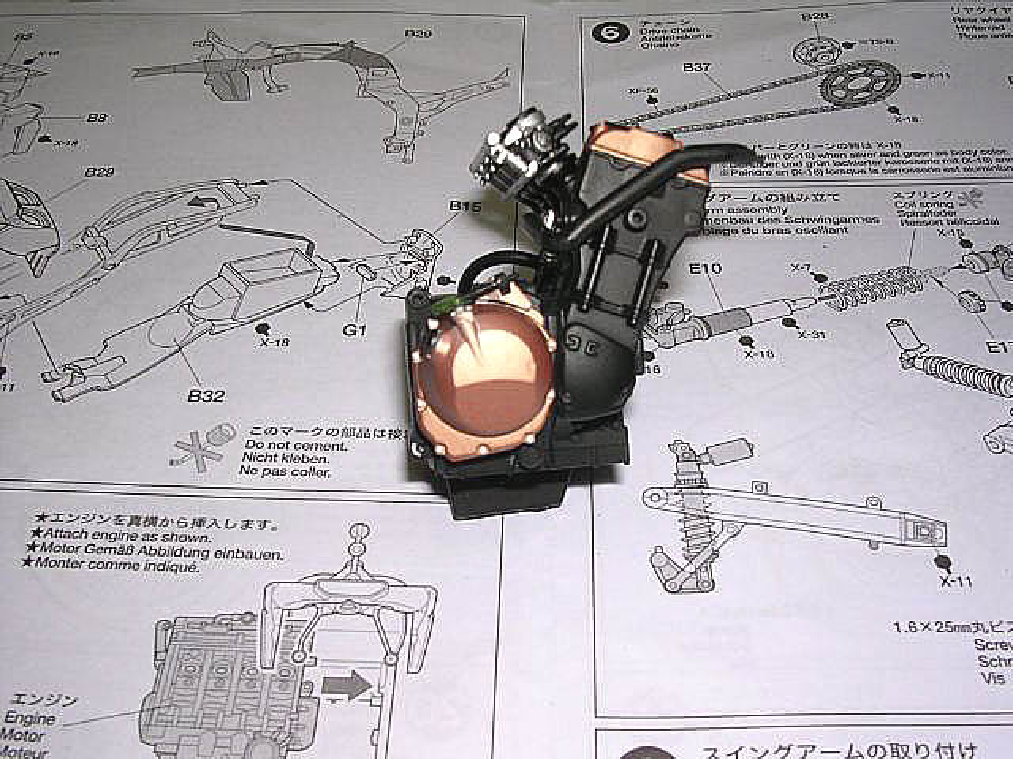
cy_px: 380
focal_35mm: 38
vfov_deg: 37.7
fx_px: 1112
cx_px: 506
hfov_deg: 49.0
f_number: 5.6
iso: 100
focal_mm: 5.8
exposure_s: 1/60.1
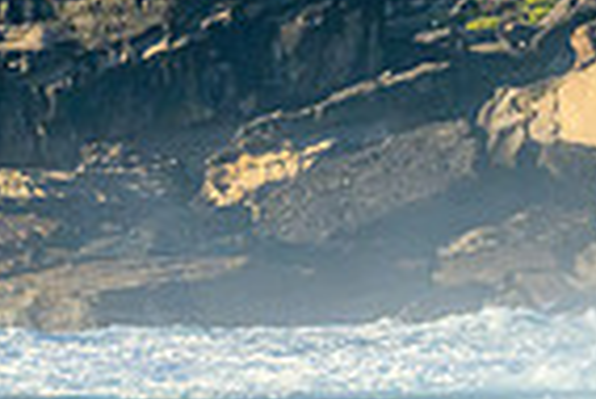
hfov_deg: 0.9
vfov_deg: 0.6
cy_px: 491
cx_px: 1155
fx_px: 37271
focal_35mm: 2249
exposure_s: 1/2000
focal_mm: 400
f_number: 9
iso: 1000
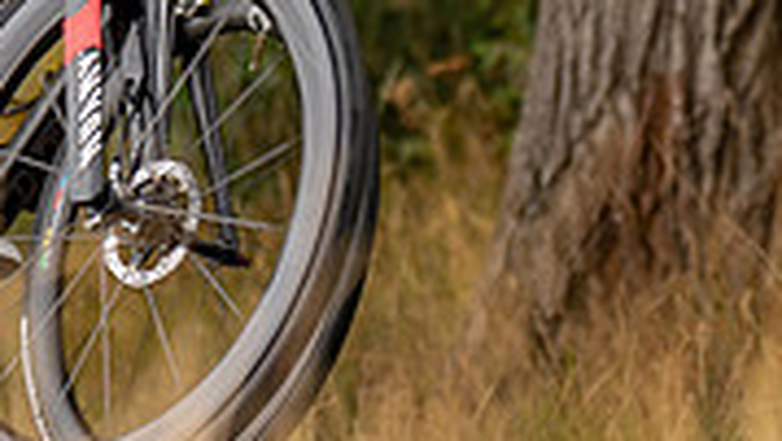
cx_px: 92
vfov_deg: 2.3
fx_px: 11185
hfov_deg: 4.0
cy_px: -323
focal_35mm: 539
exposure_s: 1/1000
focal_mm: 98
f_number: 2.8
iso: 400
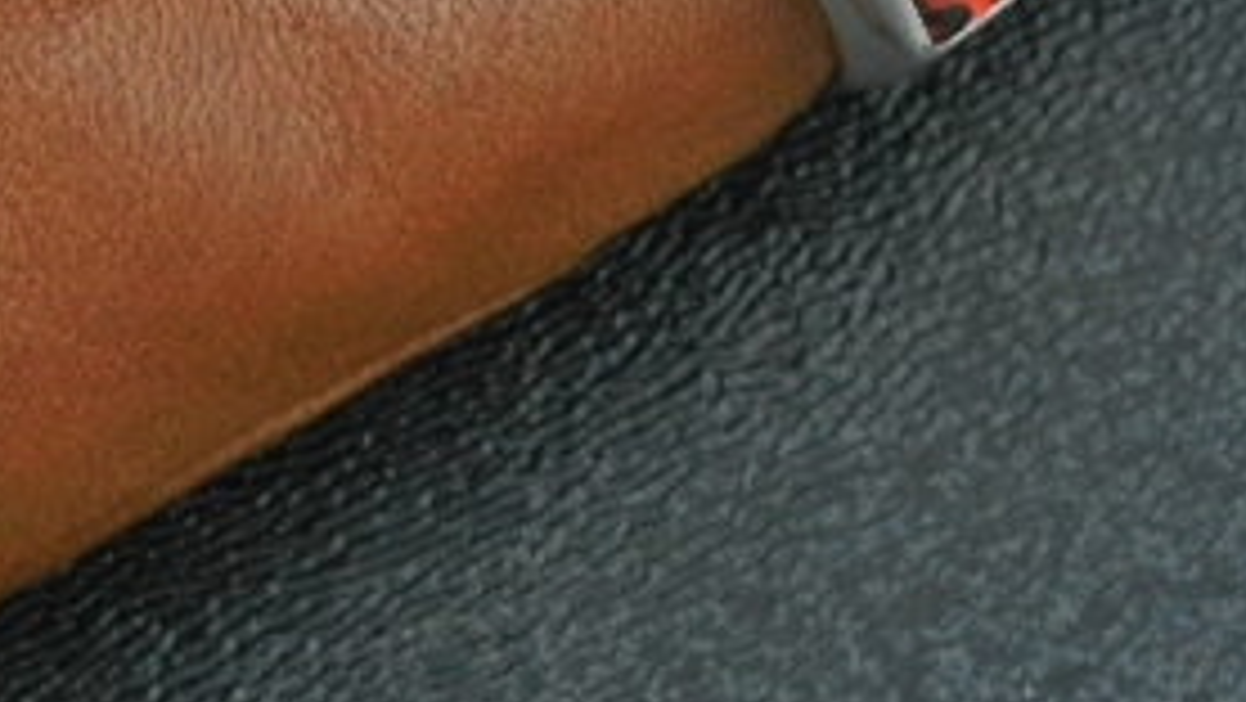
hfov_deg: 9.6
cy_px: -198
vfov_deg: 5.4
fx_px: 7403
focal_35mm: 224
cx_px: 904
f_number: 4.4
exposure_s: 1/2.6
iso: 200
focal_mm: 16
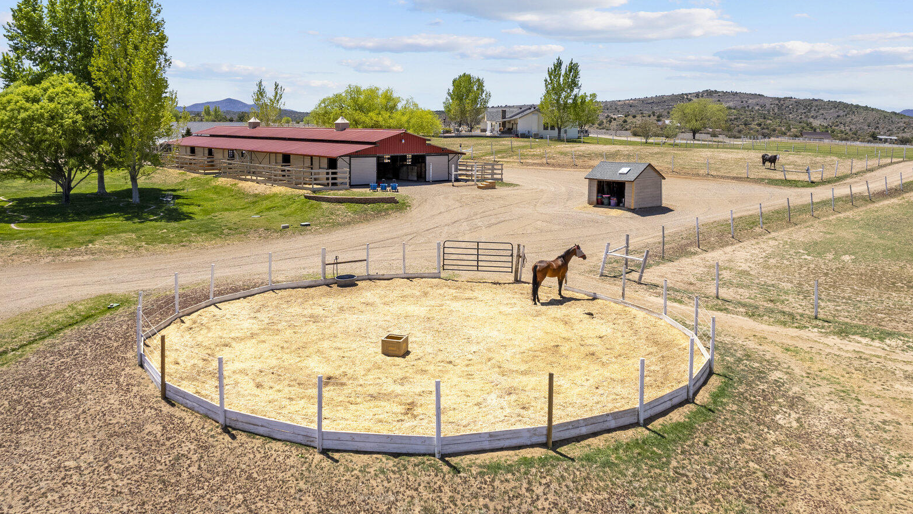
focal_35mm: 30
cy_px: 160
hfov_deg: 64.3
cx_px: 434
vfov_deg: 38.4
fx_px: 726
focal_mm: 8.38
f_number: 2.8
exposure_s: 1/100
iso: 100
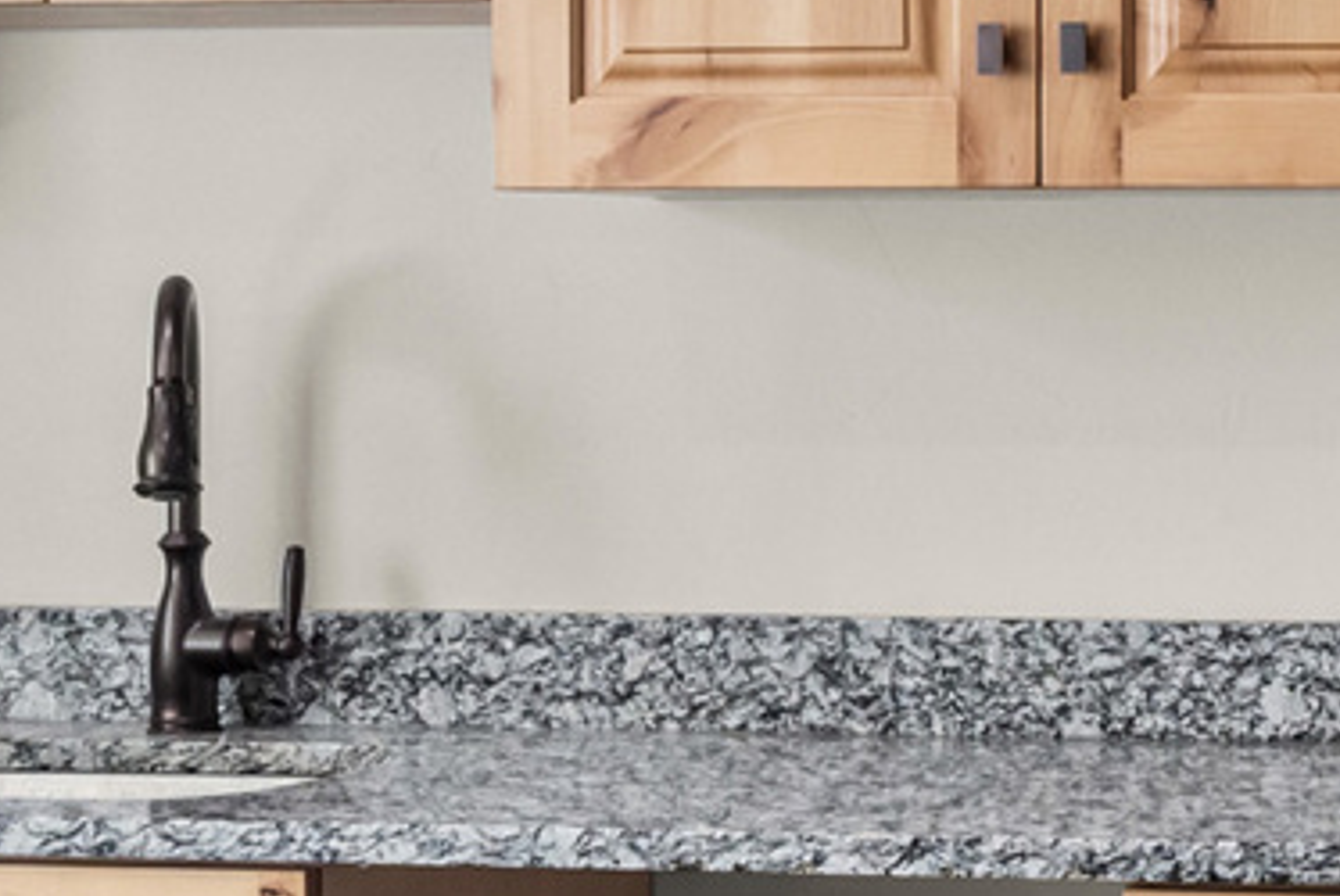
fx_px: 3976
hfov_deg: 18.0
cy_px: 357
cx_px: 1666
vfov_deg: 12.8
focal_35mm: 107
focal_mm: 19.5
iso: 500
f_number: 8
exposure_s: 1/3
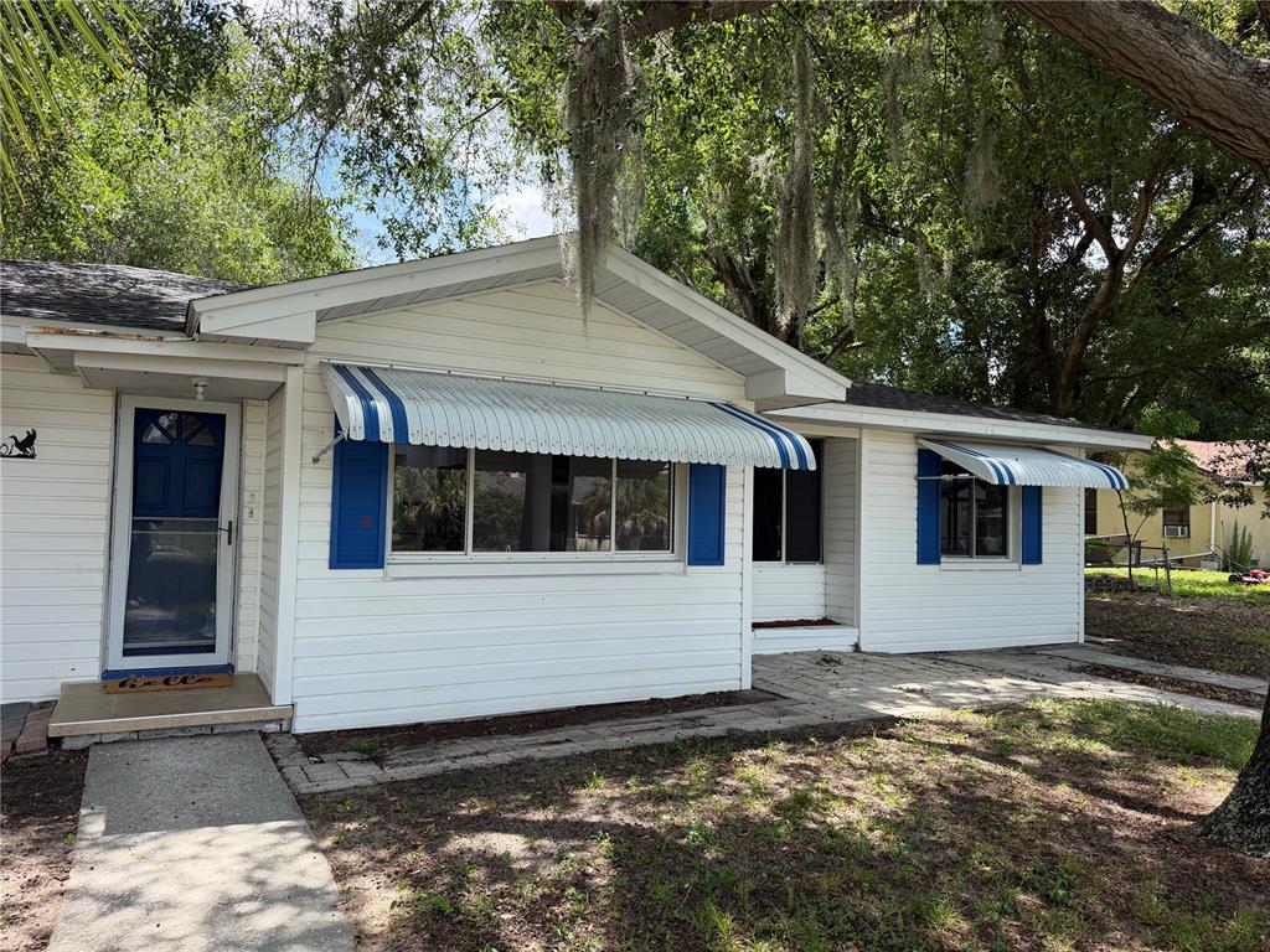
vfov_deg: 56.8
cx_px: 635
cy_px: 476
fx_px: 881
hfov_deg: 71.6
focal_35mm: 24
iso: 100
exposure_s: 1/1464
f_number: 1.78
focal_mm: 6.76
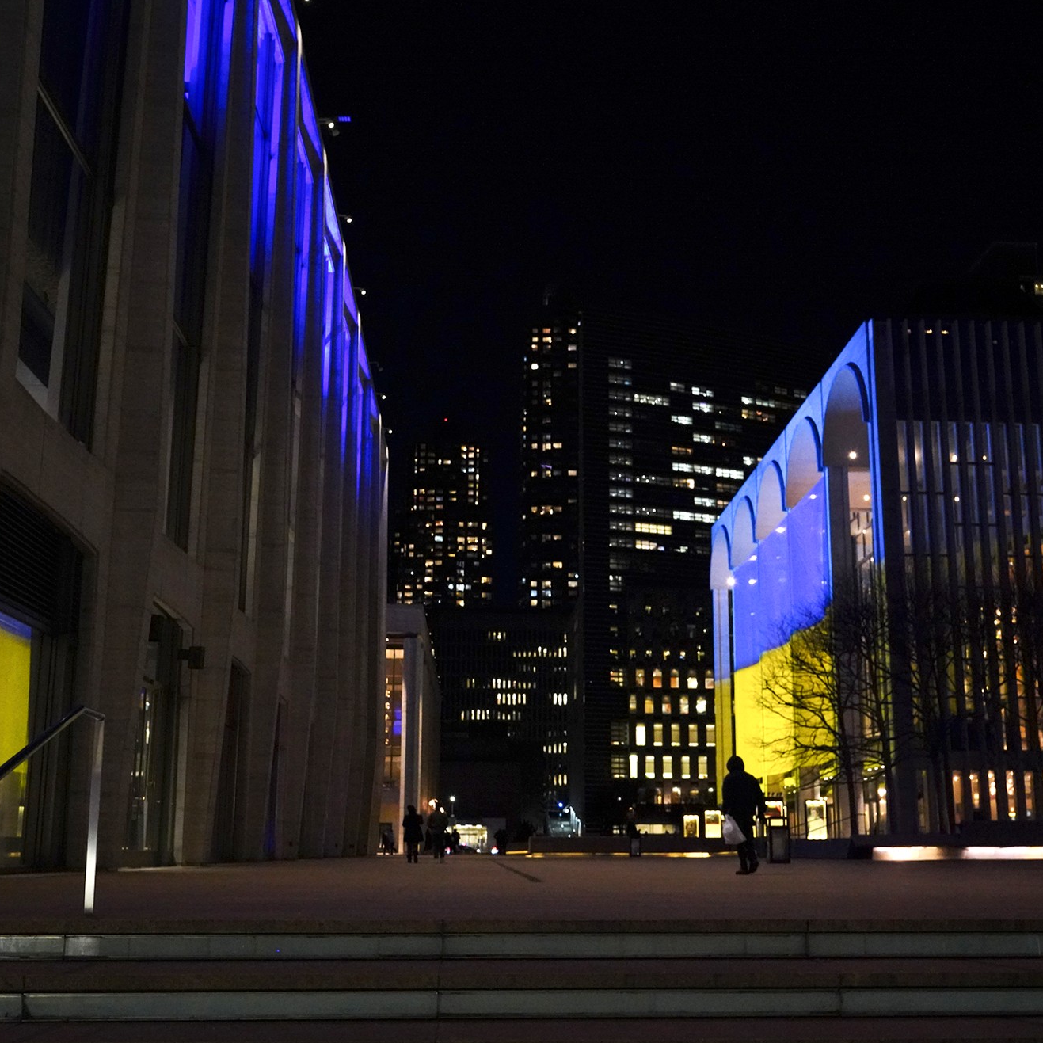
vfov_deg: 41.9
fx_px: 1364
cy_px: 525
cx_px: 557
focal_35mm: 40
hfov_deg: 41.8
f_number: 6.3
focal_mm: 31
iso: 10000
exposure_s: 1/80
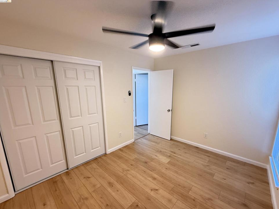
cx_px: 148
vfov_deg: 81.7
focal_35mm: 15
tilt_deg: -10.5
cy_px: 111
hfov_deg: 98.0
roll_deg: +0.4
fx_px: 121
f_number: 2.2
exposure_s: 1/60
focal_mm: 2.22
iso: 320
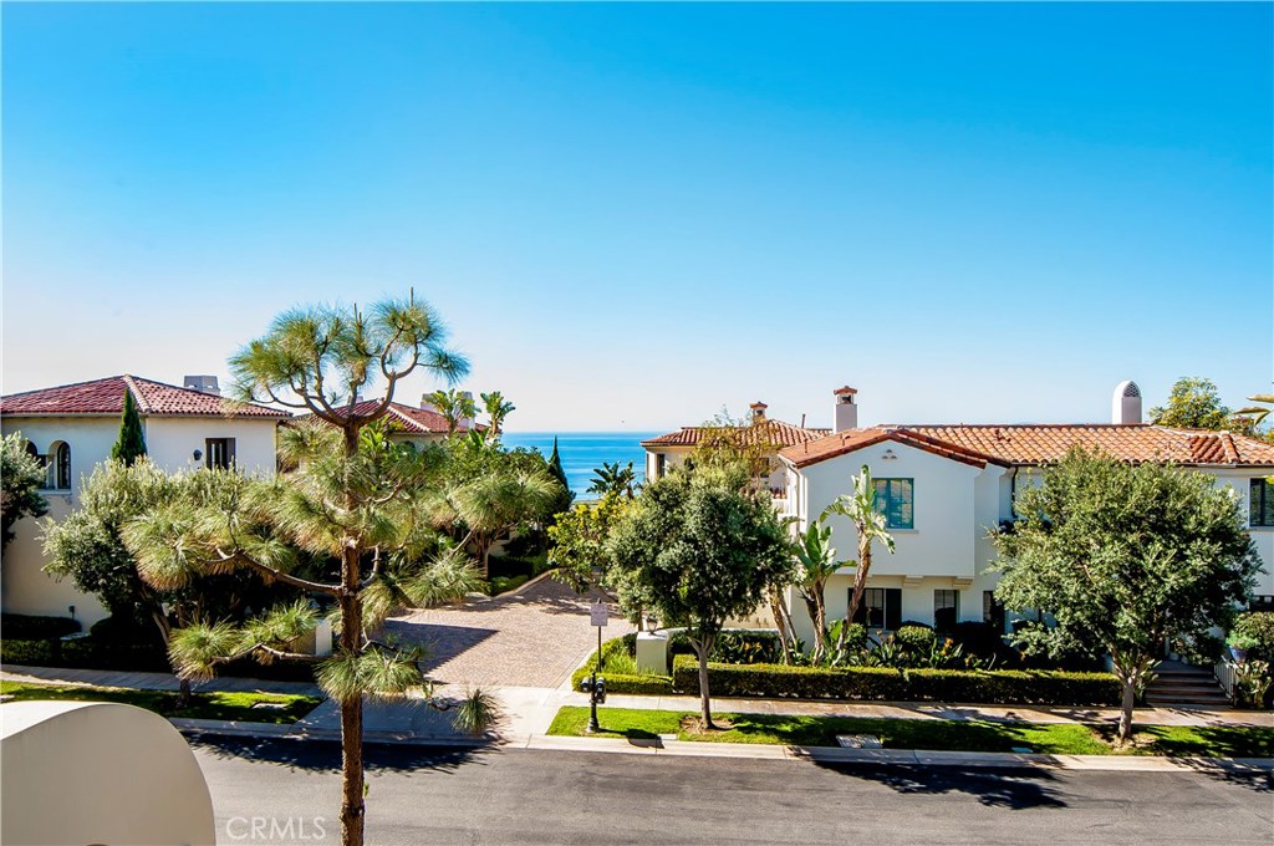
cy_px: 423
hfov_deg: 73.8
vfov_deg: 53.0
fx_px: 848
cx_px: 637
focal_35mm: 24
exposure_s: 1/125
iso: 500
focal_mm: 16
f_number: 11
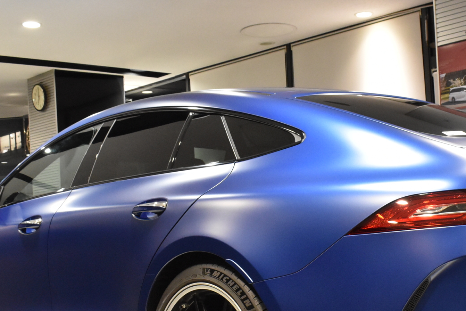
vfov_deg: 21.3
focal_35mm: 63
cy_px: 249
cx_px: 308
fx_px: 816
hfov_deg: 31.7
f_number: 8
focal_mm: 22
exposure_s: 1/30
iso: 3200
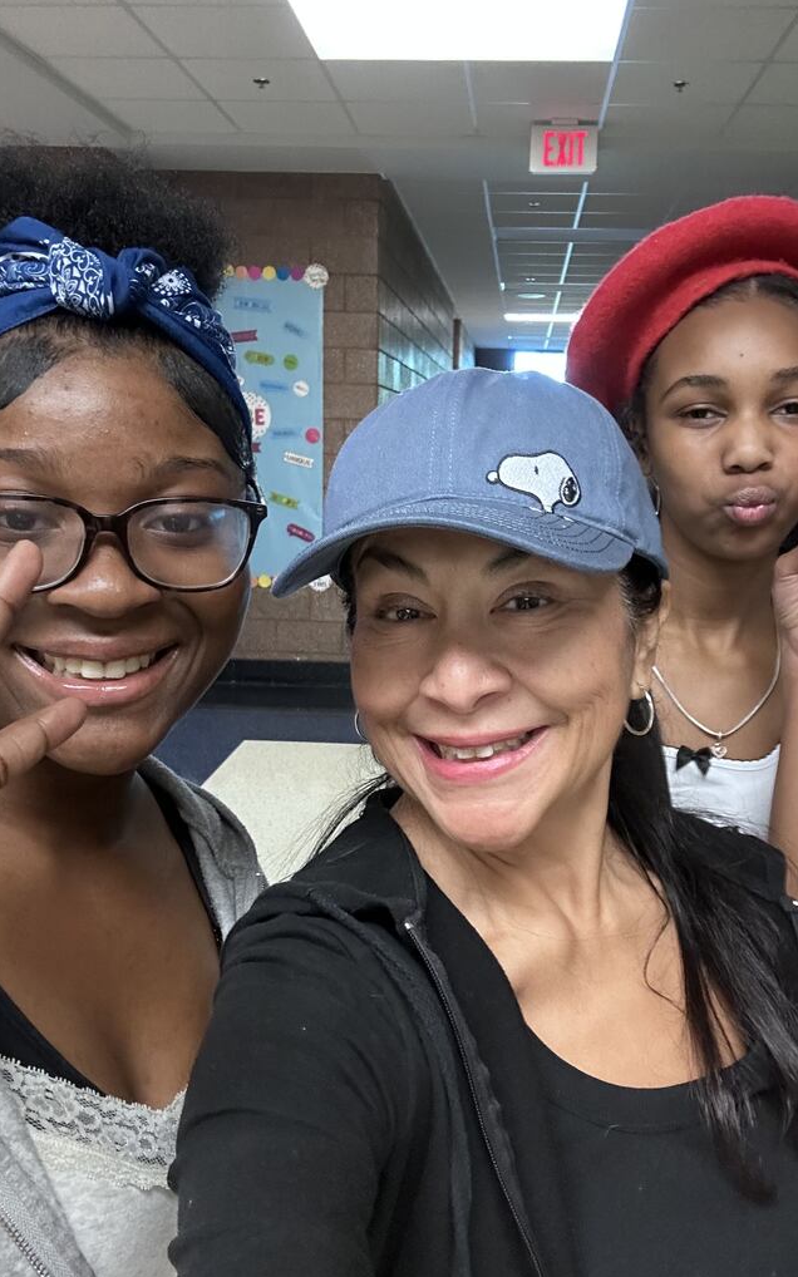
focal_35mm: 32
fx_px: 1114
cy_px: 638
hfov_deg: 39.4
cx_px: 438
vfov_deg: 59.7
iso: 320
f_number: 1.9
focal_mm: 2.69
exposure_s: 1/40
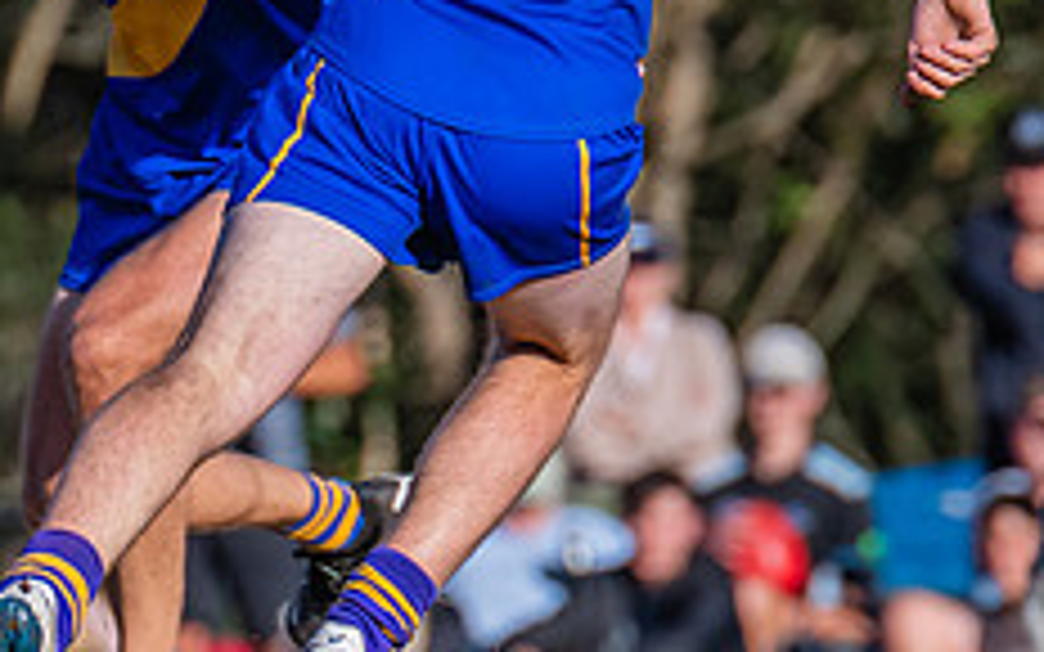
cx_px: -699
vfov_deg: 0.8
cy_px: 67
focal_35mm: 1751
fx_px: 49820
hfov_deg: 1.2
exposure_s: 1/2000
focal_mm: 420
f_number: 8
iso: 800
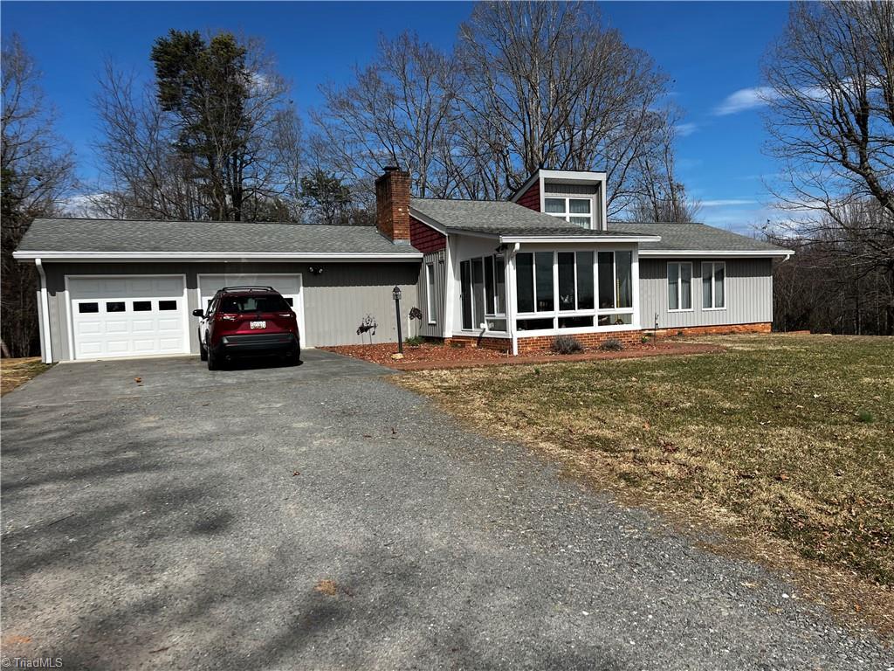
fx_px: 671
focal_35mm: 26
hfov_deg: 67.3
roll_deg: +1.3
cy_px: 336
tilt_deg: -2.9
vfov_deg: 53.1
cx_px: 447
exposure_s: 1/6579
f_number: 1.5
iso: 50
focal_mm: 5.7
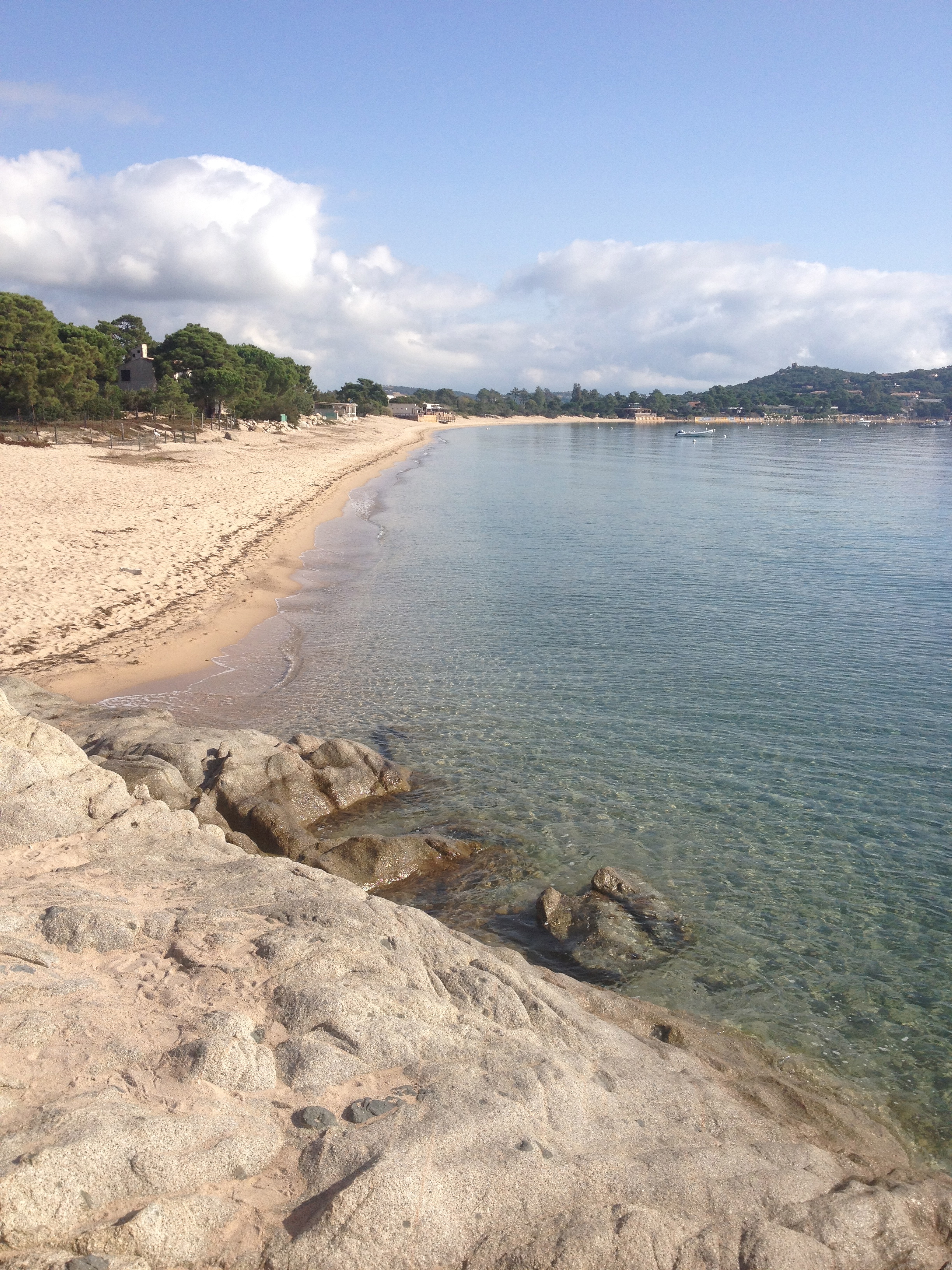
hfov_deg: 40.7
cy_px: 635
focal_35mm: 35
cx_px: 476
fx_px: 1283
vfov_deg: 52.6
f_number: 2.4
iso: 64
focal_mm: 4.28
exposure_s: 1/1905
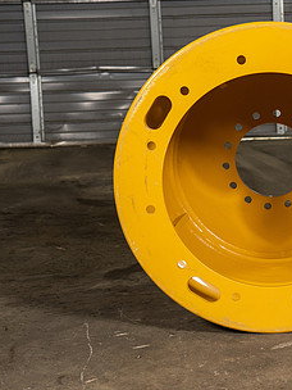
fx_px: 990
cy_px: 188
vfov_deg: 22.3
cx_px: 278
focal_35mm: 88
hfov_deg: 16.5
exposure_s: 1/100
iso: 800
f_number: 5.6
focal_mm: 48
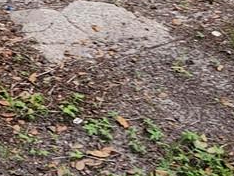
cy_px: -385
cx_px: -84
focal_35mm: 157
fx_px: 1062
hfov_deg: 12.1
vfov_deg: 7.9
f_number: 1.8
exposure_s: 1/180
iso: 50
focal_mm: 5.4
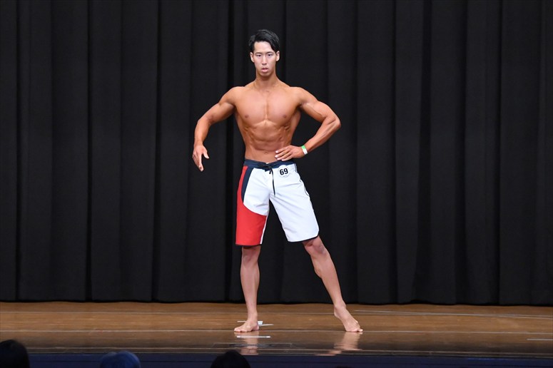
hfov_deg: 10.2
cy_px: 184
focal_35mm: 202
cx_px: 276
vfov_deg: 6.8
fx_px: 3101
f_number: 5.6
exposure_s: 1/400
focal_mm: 135
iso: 8000
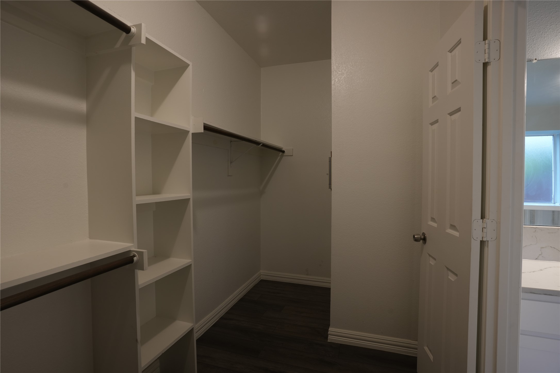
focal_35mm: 17
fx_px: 264
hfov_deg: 93.3
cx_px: 280
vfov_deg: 70.4
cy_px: 186
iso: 200
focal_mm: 17
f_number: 8
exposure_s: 1/2.5
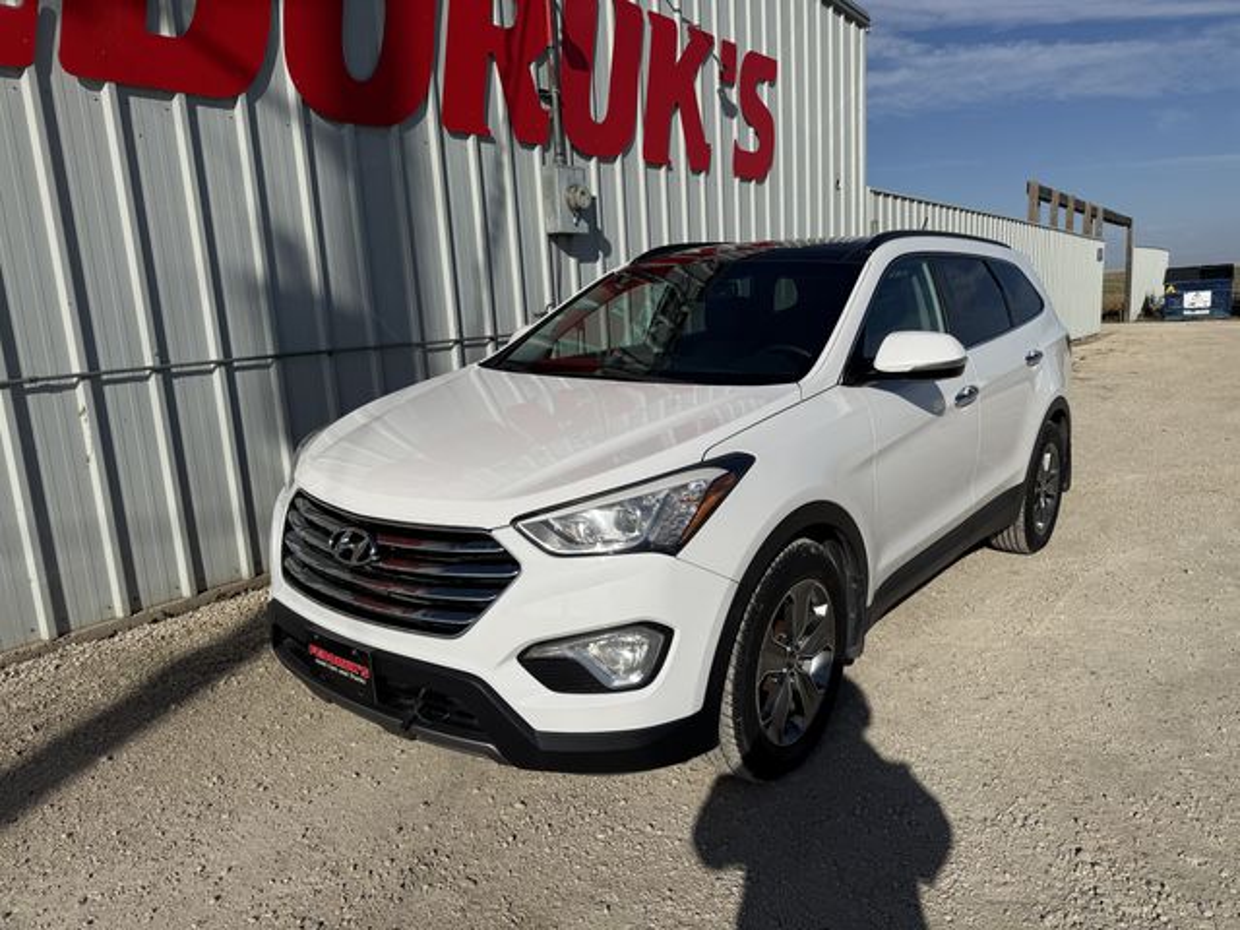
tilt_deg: -11.1
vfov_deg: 56.8
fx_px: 860
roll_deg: +3.7
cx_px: 620
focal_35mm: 24
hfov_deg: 71.6
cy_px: 465
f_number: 1.78
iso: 64
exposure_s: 1/14286
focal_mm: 6.76
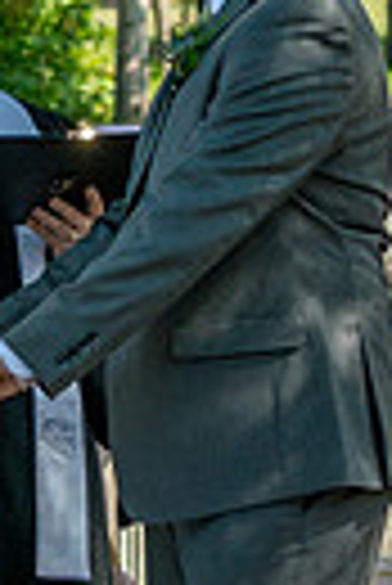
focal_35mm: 242
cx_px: -171
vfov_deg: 8.5
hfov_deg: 5.6
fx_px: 3942
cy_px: 302
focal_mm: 70
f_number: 5.6
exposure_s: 1/1250
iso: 500
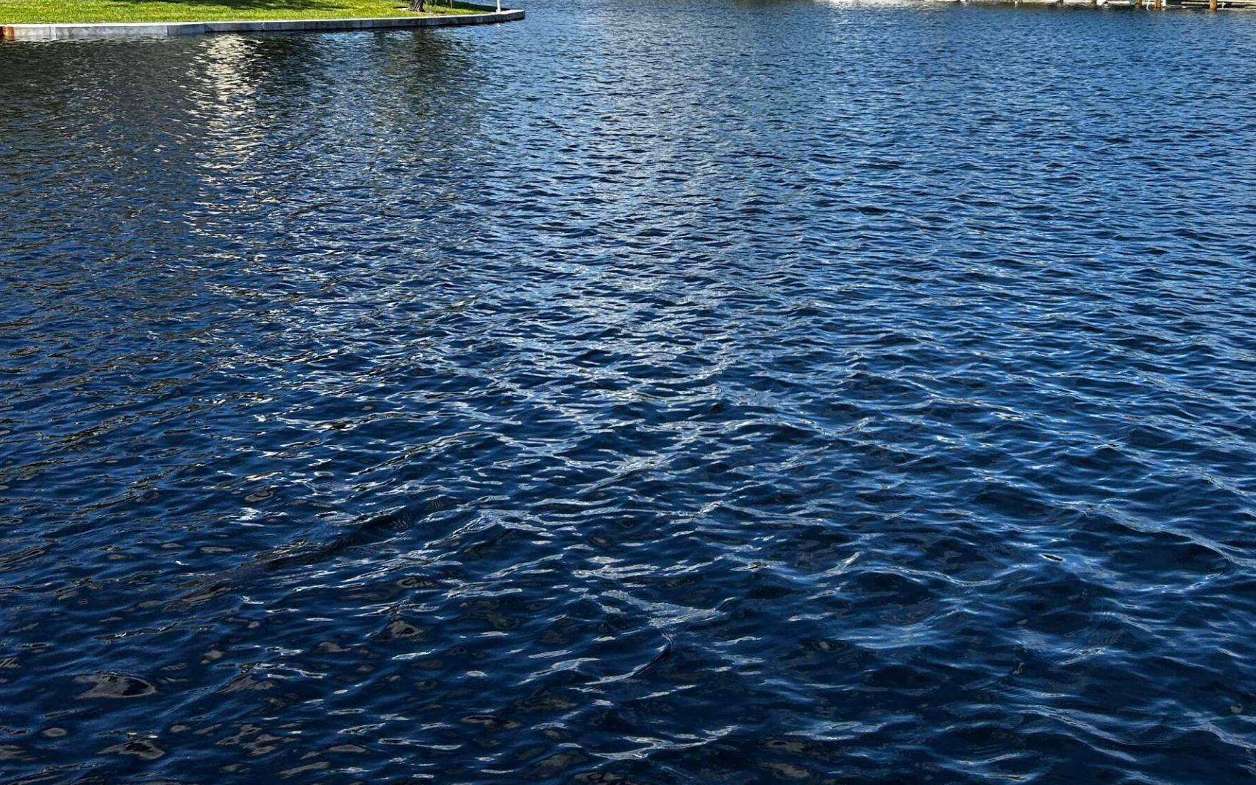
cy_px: 183
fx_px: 1575
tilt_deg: -6.2
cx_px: 772
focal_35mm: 46
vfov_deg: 27.5
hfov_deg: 43.2
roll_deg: -1.0
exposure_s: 1/2915
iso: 50
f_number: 1.5
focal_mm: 5.7
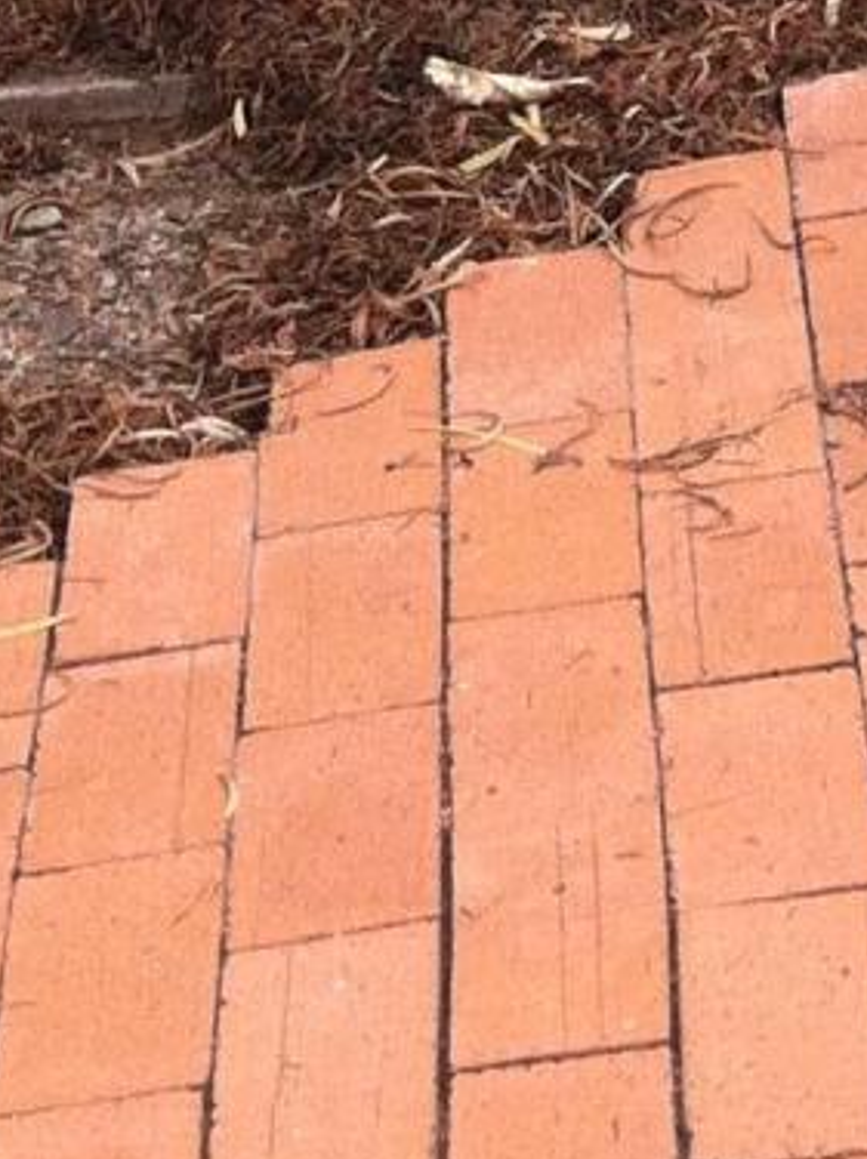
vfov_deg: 9.2
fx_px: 6226
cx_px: 1279
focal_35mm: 186
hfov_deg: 7.8
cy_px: -1905
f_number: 2.8
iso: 80
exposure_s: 1/297
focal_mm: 3.85
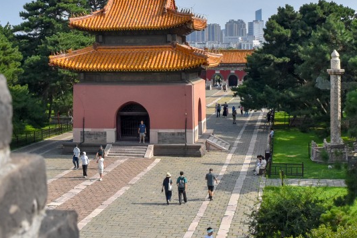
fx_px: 665
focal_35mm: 67
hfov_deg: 30.0
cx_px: 144
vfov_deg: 20.0
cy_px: 29
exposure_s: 1/1500
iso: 400
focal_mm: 22
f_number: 6.7
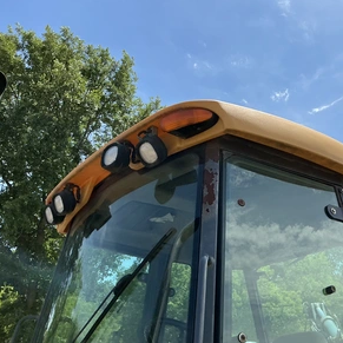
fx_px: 381
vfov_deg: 48.4
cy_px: 174
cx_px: 231
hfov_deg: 47.6
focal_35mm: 34
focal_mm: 3
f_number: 1.8
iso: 25
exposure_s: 1/1730
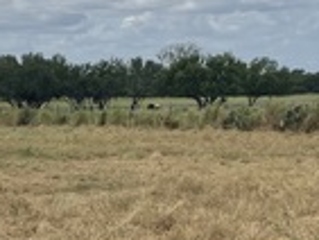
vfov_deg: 12.6
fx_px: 1088
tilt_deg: -2.8
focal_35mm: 118
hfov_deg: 16.5
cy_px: 161
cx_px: 45
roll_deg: +2.3
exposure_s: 1/5291
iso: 32
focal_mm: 4.2
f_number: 1.6
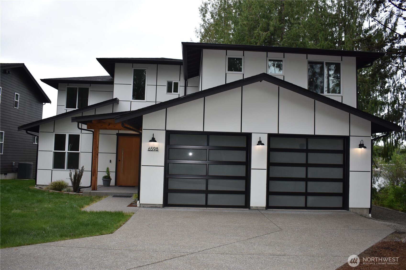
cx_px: 203
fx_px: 338
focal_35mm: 30
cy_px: 135
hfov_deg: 61.9
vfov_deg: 43.6
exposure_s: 1/200
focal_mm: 20
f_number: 5
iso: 320
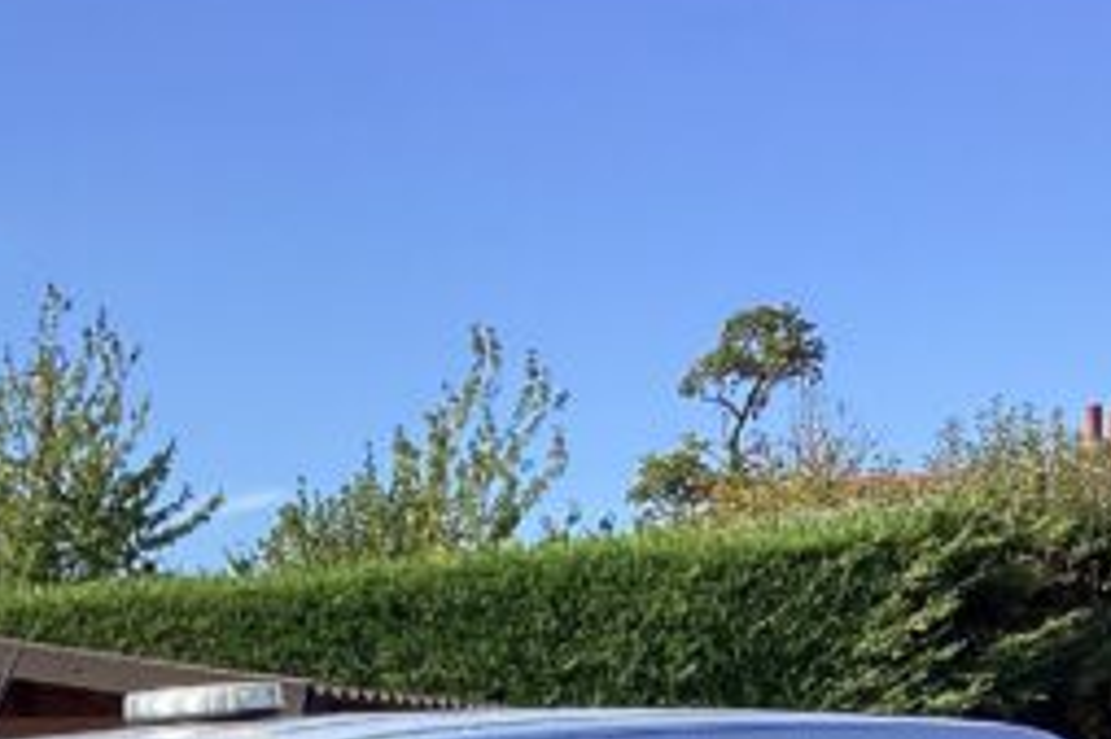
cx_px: 9
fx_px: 3115
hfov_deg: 19.6
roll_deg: +1.0
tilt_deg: -6.7
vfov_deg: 12.6
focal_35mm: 101
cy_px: 1240
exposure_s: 1/858
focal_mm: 3.3
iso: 25
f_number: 2.4
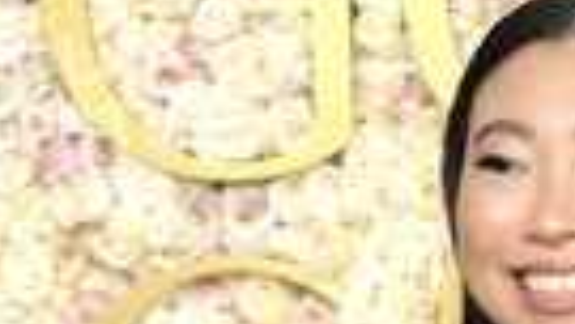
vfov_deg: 3.9
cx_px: 560
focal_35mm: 304
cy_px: 733
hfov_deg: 7.1
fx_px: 4636
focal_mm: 98
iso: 1000
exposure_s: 1/250
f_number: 13
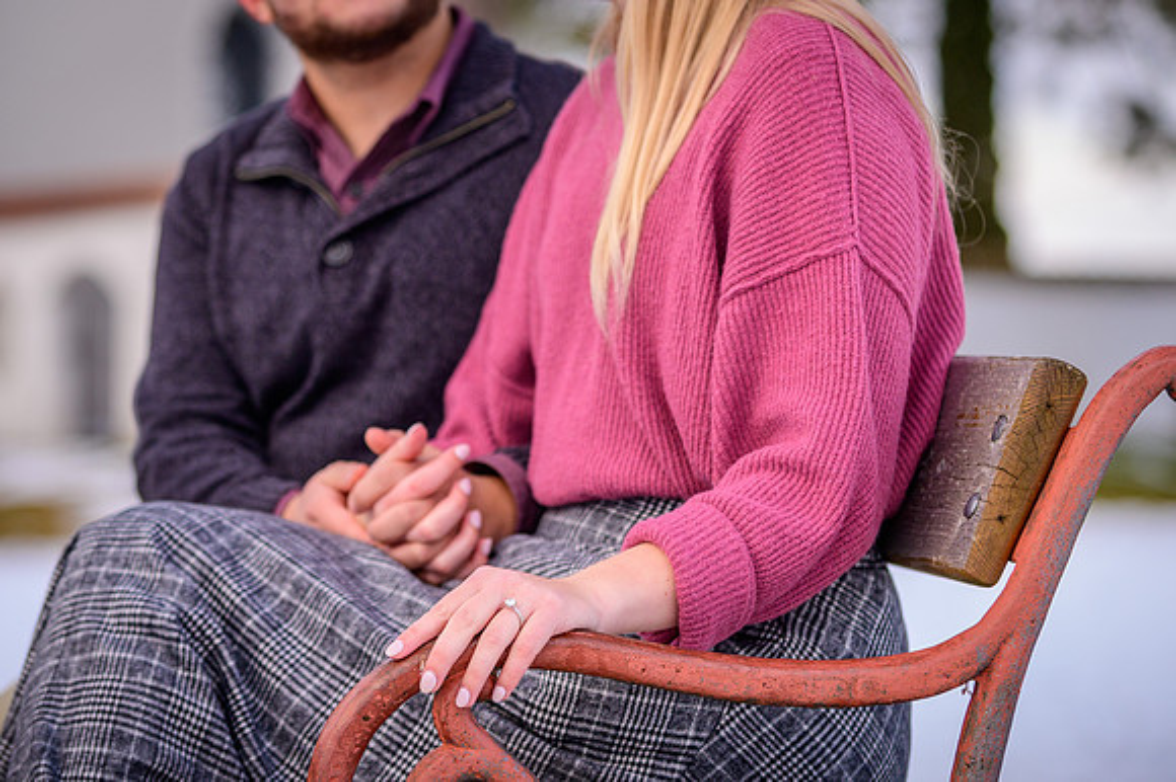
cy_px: 270
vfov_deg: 10.7
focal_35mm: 128
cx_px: 575
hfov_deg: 16.0
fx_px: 4187
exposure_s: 1/500
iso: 500
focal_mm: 98
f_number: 2.8
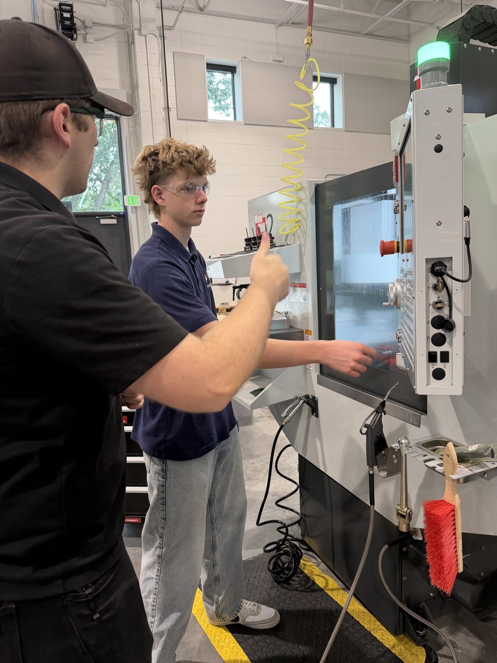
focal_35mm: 24
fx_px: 459
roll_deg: +2.2
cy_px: 332
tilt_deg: -8.8
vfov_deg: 71.6
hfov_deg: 56.8
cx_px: 248
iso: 160
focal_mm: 6.76
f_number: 1.78
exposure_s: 1/121
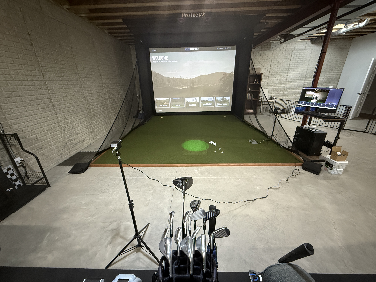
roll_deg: +1.0
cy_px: 141
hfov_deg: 102.1
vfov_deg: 85.7
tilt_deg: -21.0
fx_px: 152
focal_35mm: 14
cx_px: 188
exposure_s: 1/60
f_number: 2.2
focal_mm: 2.22
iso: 640
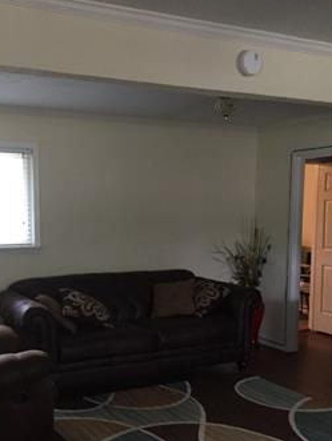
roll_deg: -0.3
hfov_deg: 34.0
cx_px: 100
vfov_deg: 44.5
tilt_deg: -6.5
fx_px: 536
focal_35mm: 42
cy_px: 265
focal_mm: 4.15
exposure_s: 1/24
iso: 250
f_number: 2.2
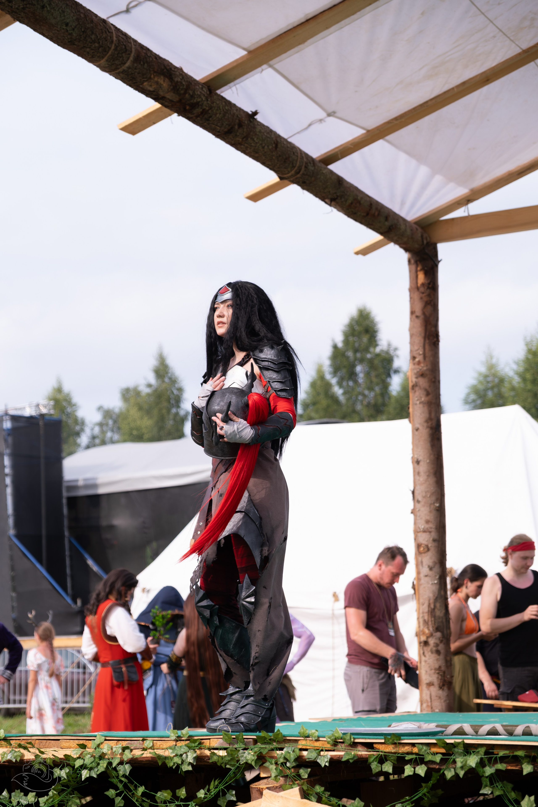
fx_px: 1860
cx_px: 269
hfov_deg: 16.5
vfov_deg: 24.5
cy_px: 404
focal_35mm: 83
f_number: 3.6
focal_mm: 55
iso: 200
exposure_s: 1/1250
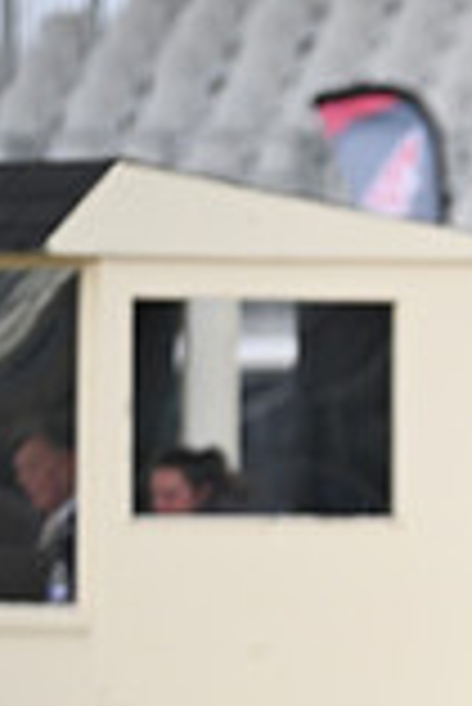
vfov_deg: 1.9
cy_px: 722
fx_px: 21054
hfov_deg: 1.3
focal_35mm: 1073
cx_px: 1011
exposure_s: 1/1000
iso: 720
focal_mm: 290
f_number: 4.5
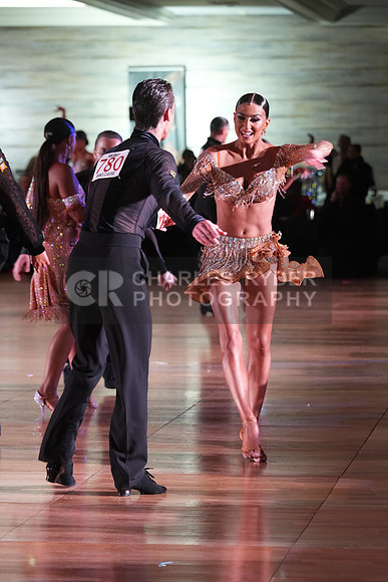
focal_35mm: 162
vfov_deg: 12.7
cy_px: 291
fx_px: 2617
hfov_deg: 8.5
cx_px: 194
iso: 4000
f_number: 5
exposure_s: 1/200
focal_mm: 162
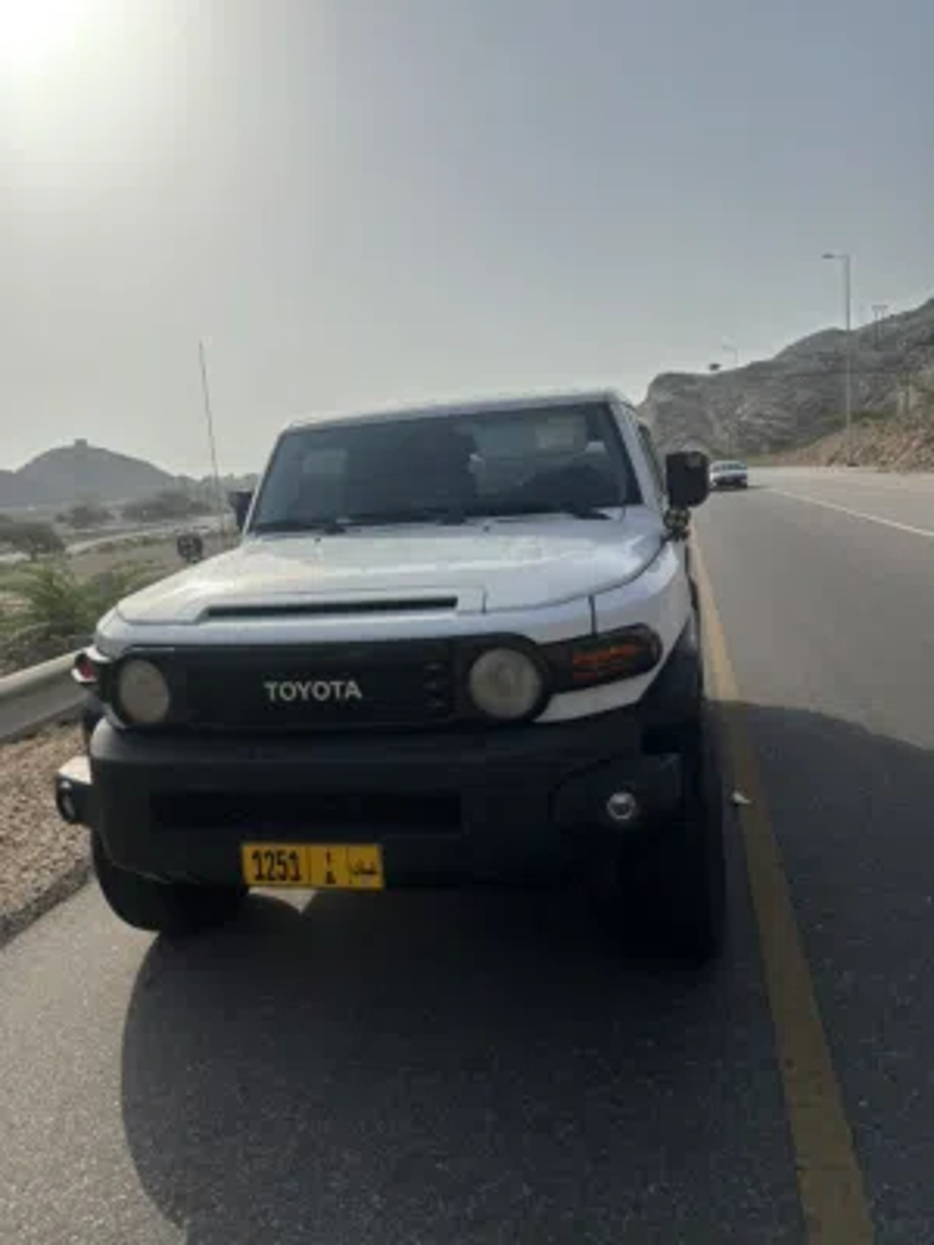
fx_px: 863
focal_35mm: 24
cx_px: 467
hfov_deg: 56.8
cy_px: 622
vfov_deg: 71.6
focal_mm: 6.86
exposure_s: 1/13699
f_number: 1.78
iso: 80
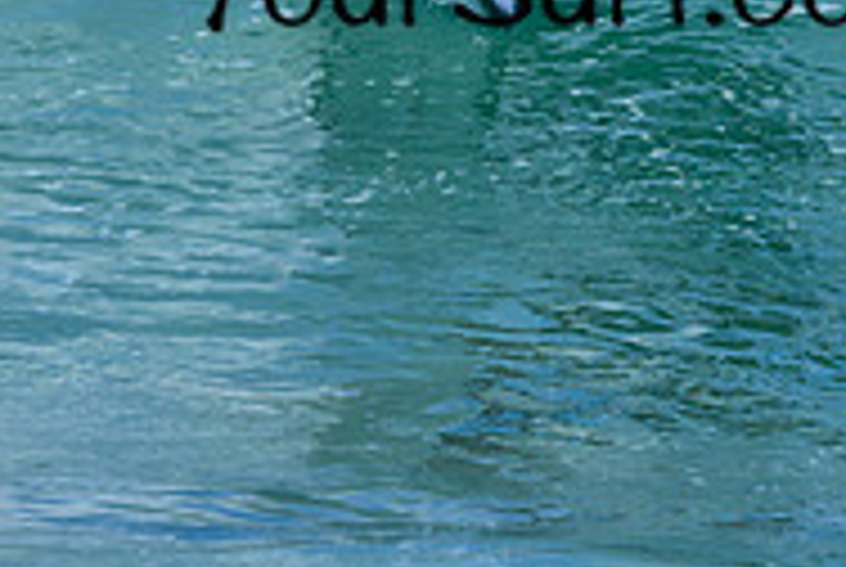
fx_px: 79578
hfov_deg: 0.6
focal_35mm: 3381
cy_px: -167
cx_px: 390
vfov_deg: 0.4
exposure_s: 1/2000
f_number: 6.3
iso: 250
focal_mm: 800
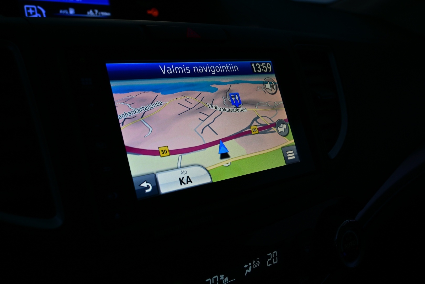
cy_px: 142
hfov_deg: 58.3
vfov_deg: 40.8
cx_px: 212
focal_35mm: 32
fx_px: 381
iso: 160
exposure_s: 1/100
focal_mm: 21.5
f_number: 5
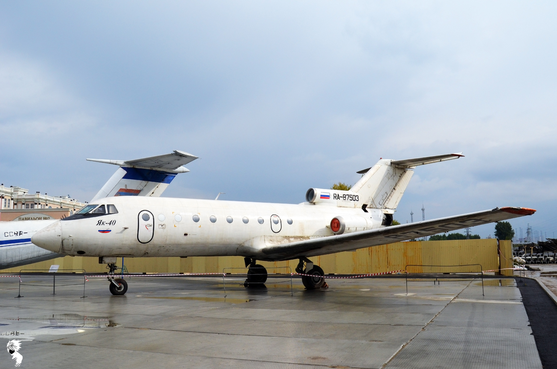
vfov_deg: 39.8
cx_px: 278
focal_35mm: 33
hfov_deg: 57.3
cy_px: 184
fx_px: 510
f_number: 7.1
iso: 400
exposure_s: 1/1600
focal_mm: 22
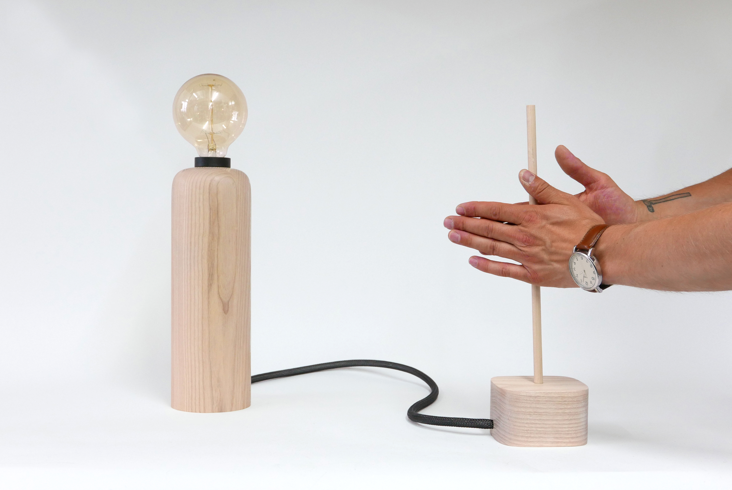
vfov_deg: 27.0
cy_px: 245
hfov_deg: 39.6
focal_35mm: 50
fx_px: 1018
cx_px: 366
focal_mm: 22.7
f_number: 5.6
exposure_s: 1/50
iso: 800
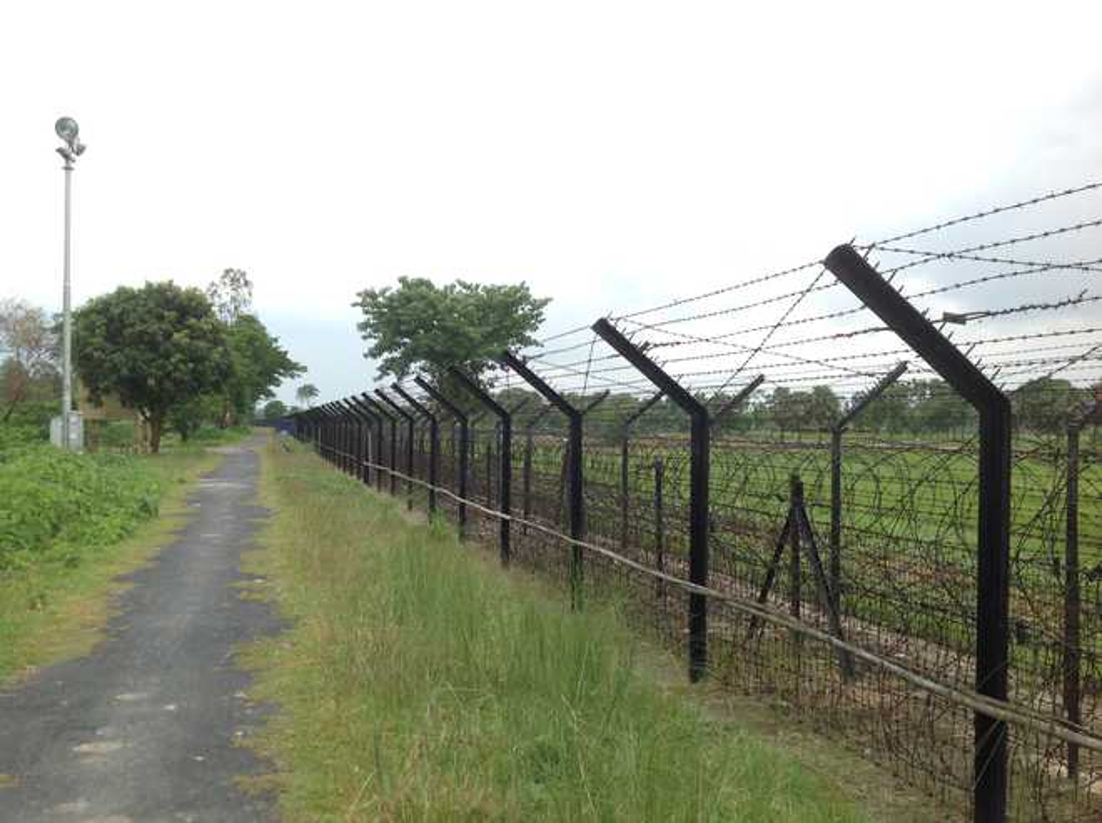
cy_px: 412
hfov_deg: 52.7
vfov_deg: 40.6
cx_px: 551
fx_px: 1113
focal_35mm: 35
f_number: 2.4
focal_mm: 4.28
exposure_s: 1/975
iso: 50
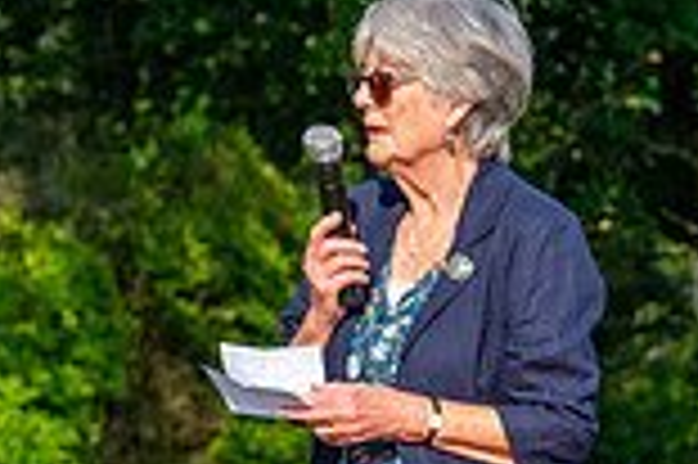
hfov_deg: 7.2
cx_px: 1283
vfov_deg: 4.9
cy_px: 565
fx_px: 5365
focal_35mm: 277
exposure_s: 1/640
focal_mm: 74
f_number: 5.6
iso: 200
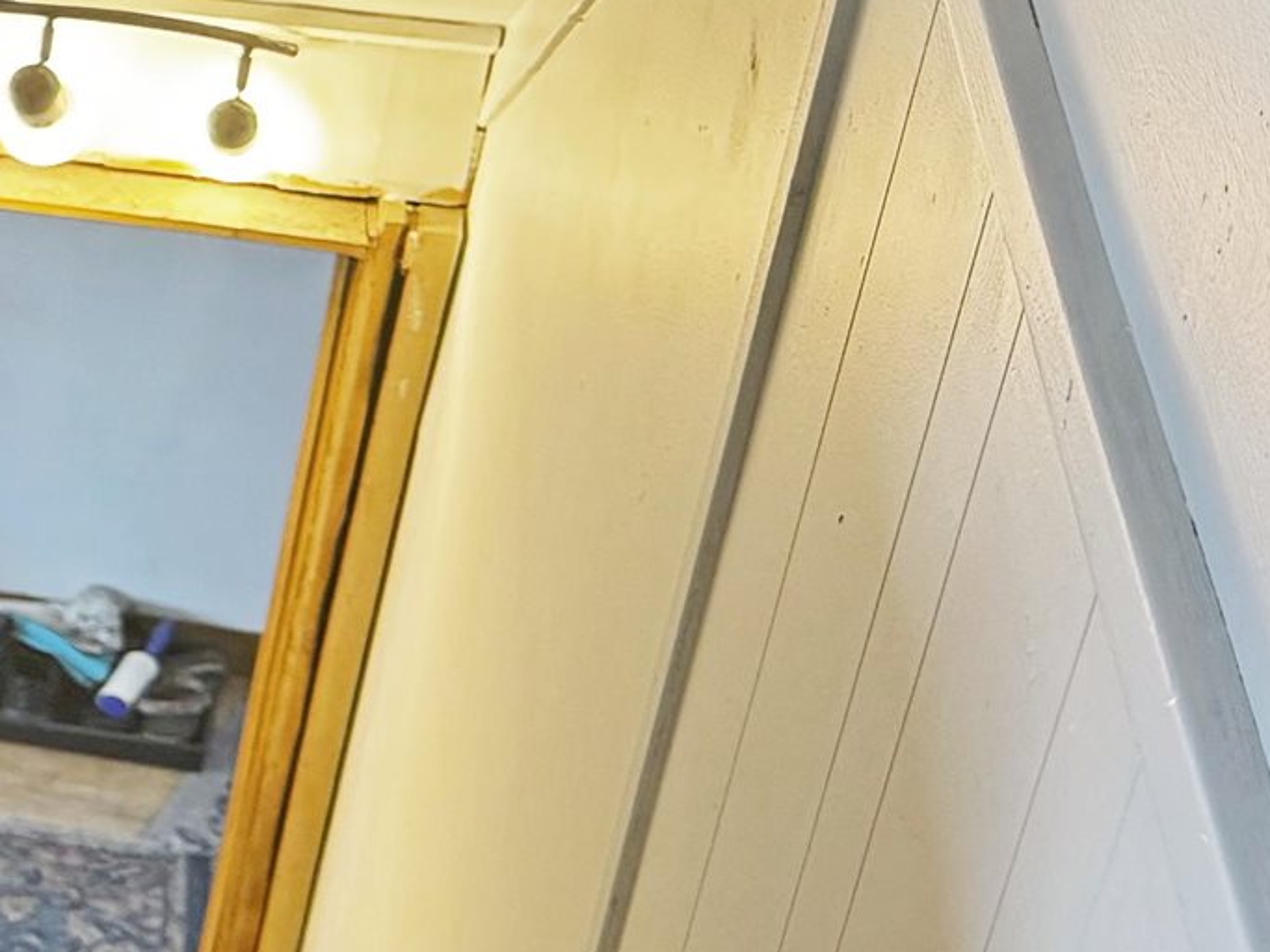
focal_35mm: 108
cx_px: -1547
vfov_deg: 13.7
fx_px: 3962
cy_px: 430
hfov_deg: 14.1
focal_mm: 6.76
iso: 125
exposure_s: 1/60
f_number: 1.78
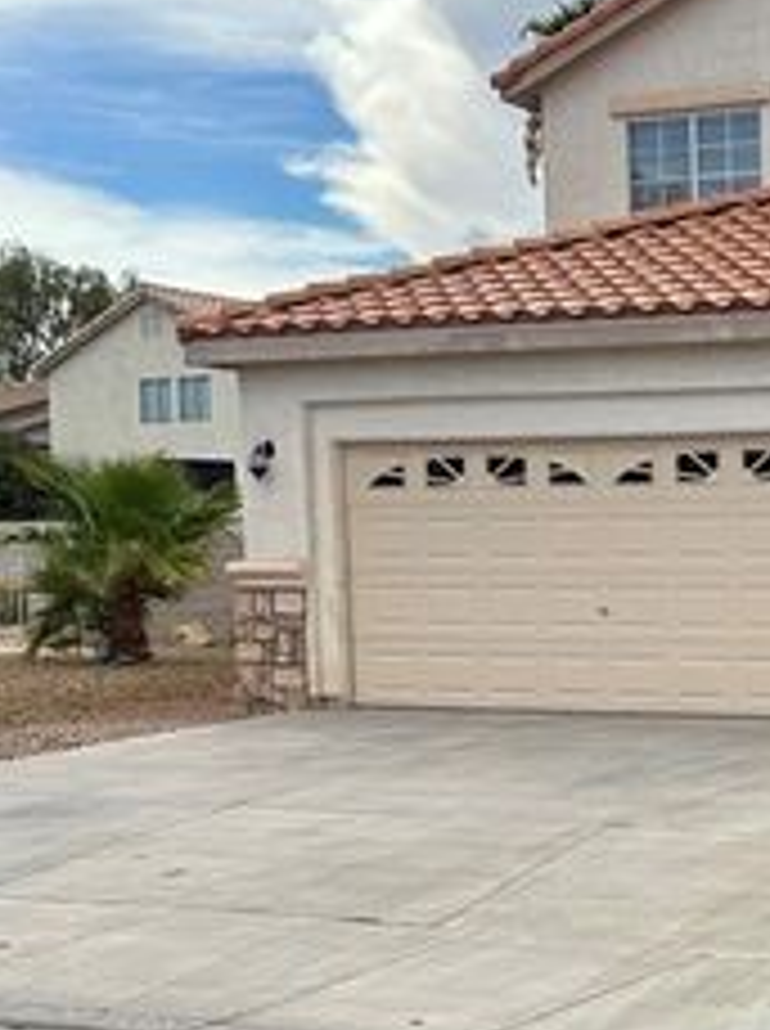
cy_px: 780
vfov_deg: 27.4
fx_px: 2082
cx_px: 1049
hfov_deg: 19.1
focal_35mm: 70
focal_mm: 6.86
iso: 80
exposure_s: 1/3247
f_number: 1.78
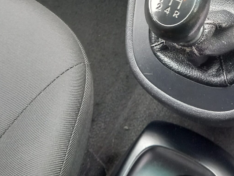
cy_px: -34
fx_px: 426
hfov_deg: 30.4
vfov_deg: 21.6
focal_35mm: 63
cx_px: 164
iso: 160
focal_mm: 4.6
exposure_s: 1/30
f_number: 2
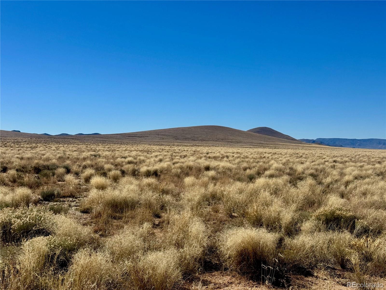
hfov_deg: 39.7
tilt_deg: -1.6
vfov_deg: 30.3
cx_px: 193
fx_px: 535
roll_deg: -1.6
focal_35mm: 48
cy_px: 145
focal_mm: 6.76
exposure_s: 1/7937
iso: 64
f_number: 1.78
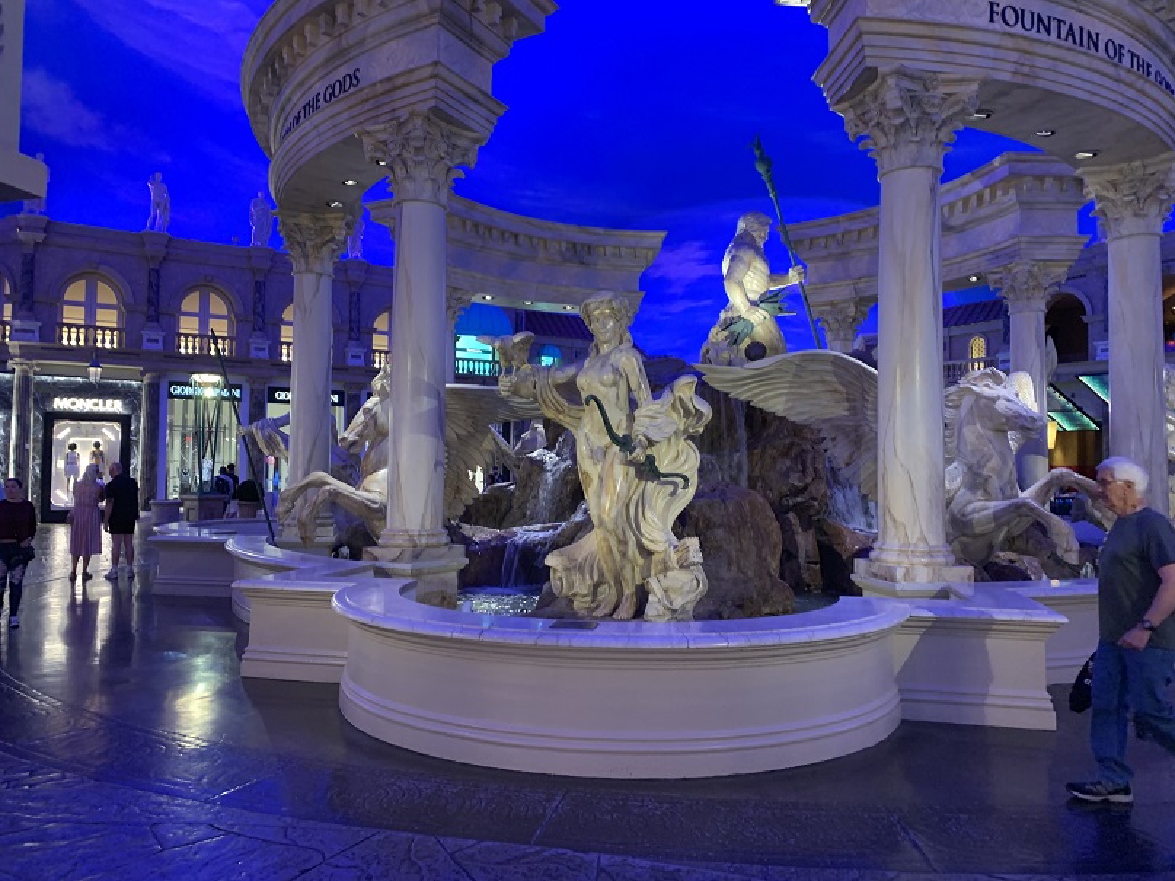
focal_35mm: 26
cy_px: 440
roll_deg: -0.6
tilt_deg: +4.0
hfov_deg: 67.3
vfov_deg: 53.1
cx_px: 588
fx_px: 882
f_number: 1.8
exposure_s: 1/40
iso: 320
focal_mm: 4.25
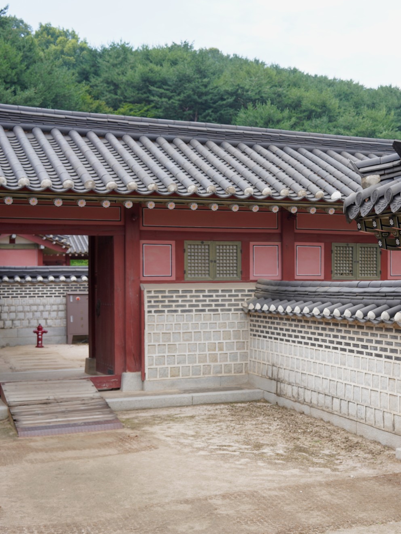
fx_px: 788
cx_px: 282
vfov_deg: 37.5
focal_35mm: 51
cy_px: 267
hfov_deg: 28.3
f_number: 9
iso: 200
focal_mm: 35
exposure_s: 1/125
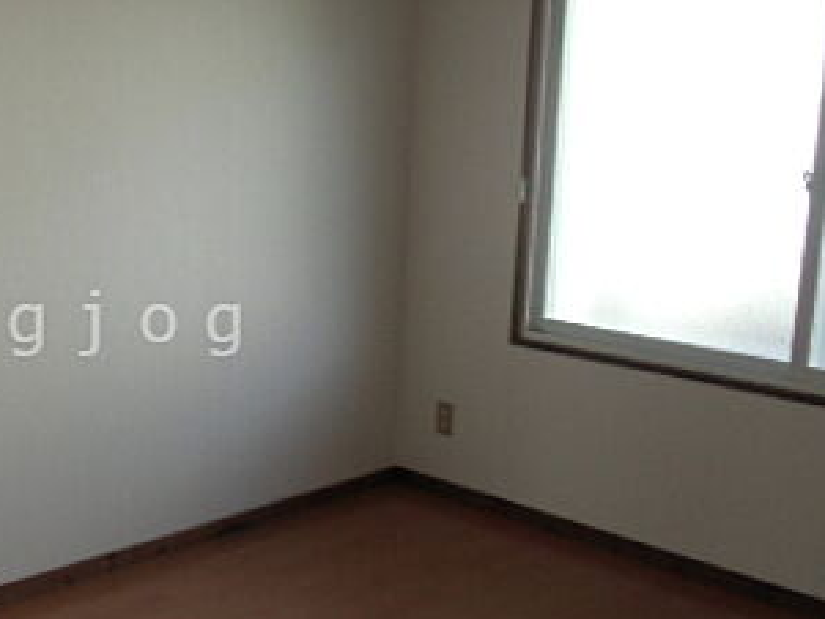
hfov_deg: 35.1
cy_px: 323
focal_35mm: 51
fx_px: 1216
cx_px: 69
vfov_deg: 28.6
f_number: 3
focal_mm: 4.24
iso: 200
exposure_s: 1/100
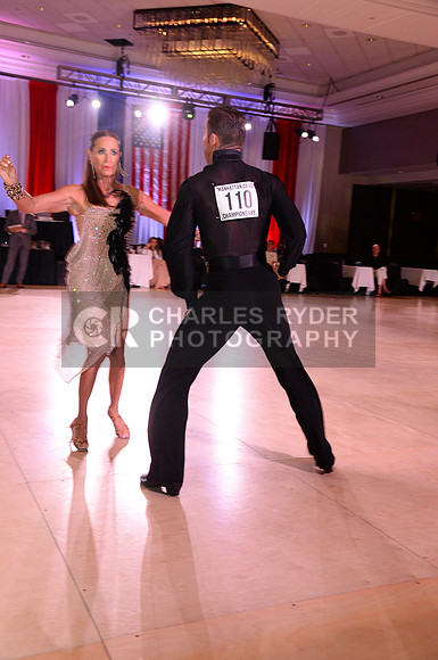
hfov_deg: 35.0
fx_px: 696
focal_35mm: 38
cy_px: 330
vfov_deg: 50.8
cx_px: 219
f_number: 5.6
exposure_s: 1/250
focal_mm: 38
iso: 2500
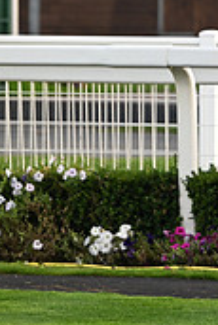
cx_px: 525
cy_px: 9
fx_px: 6109
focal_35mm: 674
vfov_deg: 3.1
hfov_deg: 2.0
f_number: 5
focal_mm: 200
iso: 500
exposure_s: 1/800
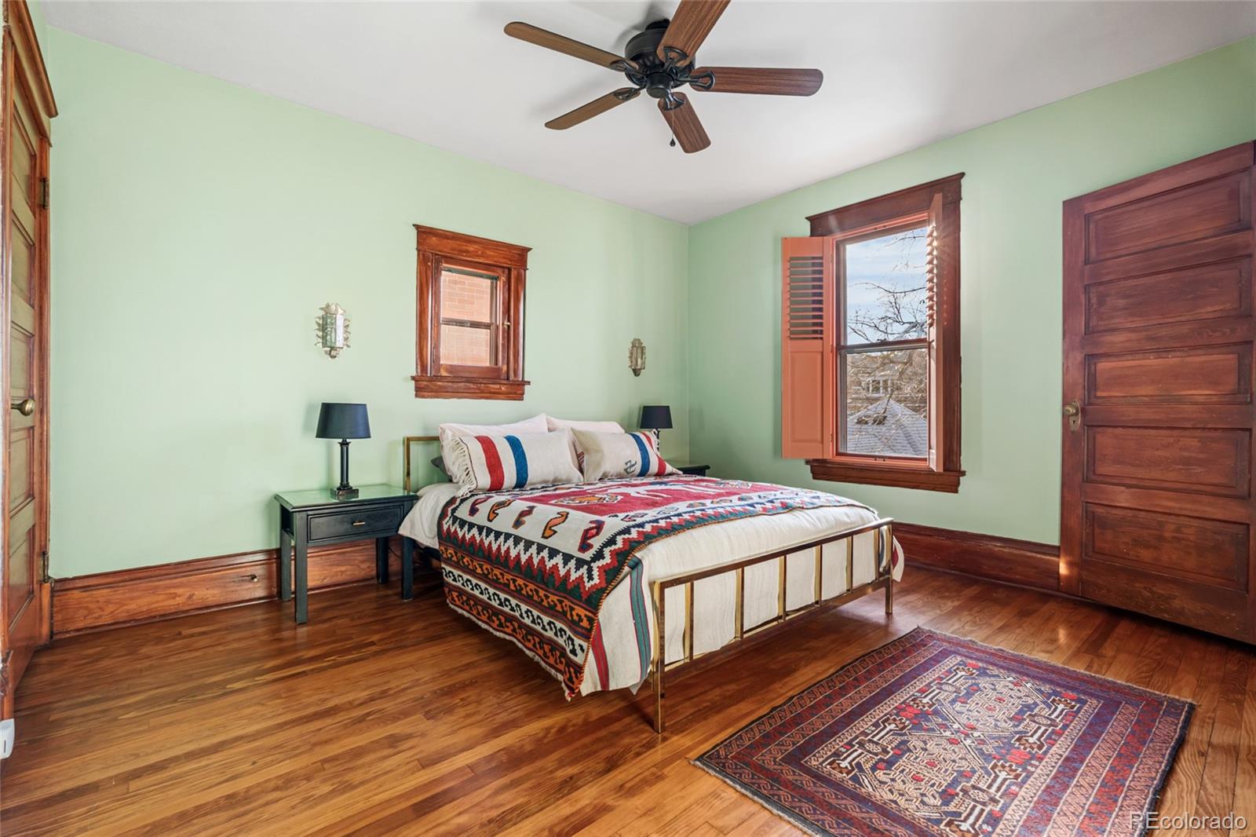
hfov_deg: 95.0
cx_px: 628
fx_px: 576
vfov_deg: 72.0
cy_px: 418
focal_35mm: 16
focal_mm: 16.5
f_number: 8
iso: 640
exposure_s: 1/13
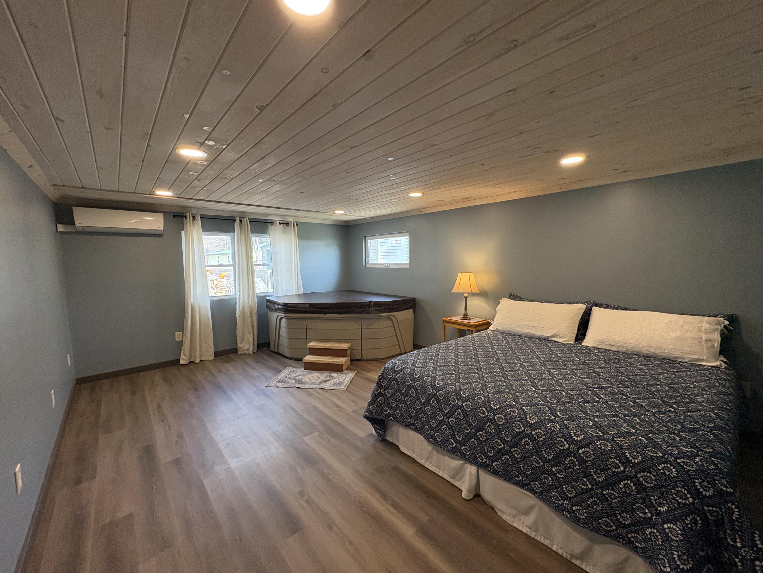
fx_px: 309
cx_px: 382
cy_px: 286
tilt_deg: -4.6
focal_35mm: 14
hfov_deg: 102.1
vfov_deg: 85.7
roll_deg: +1.2
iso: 320
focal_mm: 2.22
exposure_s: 1/120
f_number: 2.2
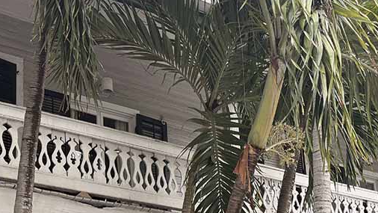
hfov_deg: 33.7
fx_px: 622
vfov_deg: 17.9
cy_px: 294
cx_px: 230
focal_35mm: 62
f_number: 1.78
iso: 100
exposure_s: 1/1250
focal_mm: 6.76
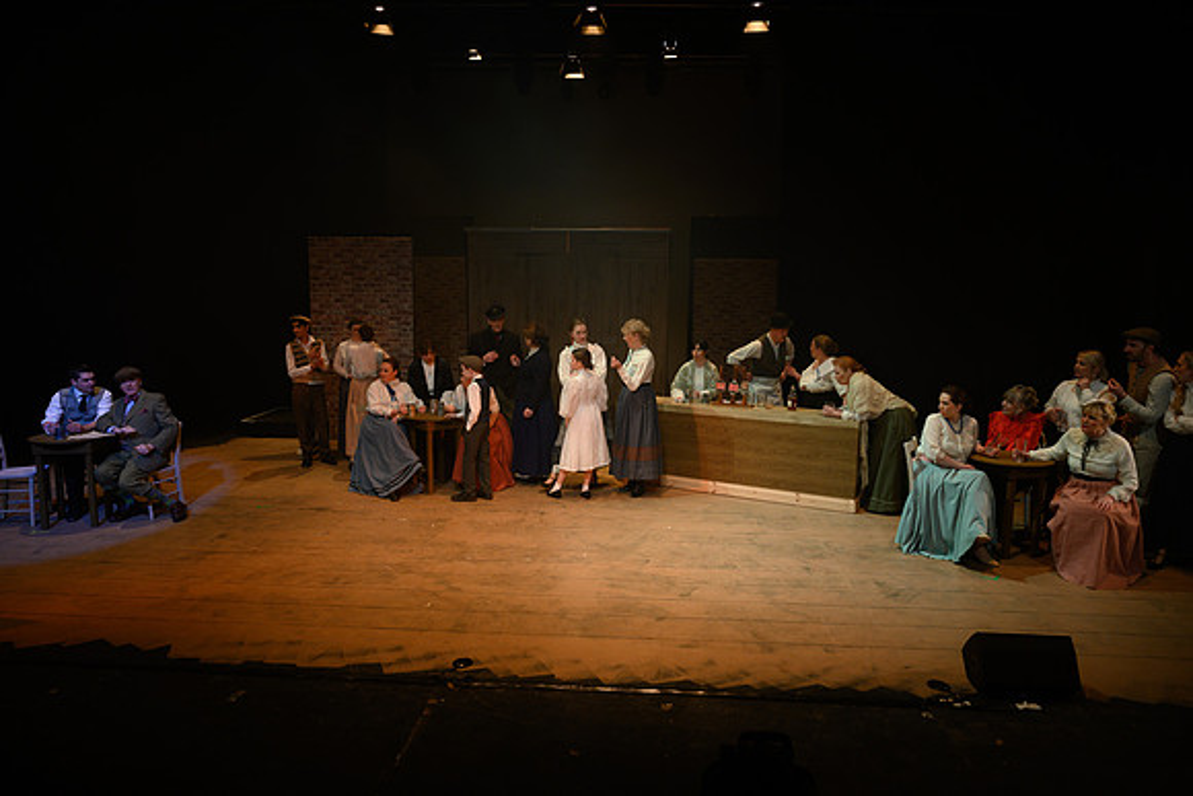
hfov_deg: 73.7
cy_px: 398
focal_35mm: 24
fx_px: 795
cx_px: 596
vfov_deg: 53.2
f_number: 3.2
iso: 640
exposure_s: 1/100
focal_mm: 24
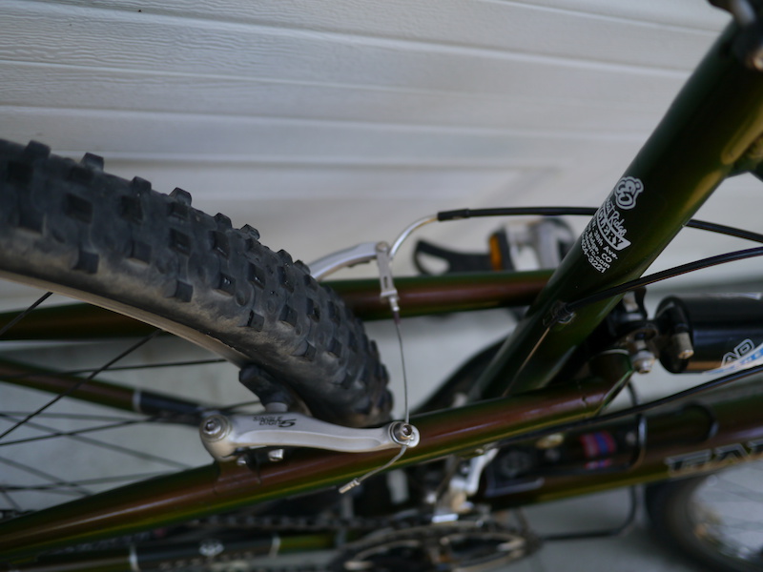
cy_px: 286
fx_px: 882
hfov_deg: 46.8
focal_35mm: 40
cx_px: 382
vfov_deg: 36.0
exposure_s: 1/200
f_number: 1.7
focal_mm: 20
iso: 160
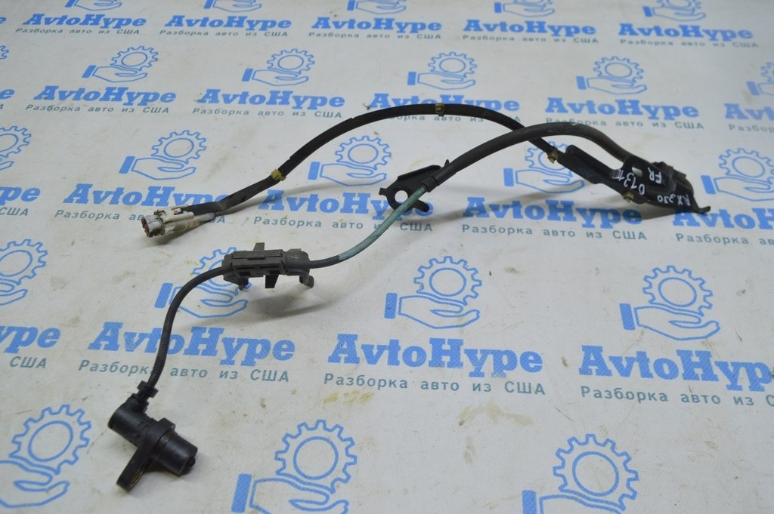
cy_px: 257
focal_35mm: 30
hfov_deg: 62.0
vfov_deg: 43.5
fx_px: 644
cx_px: 387
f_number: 5.6
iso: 400
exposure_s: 1/40
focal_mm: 20
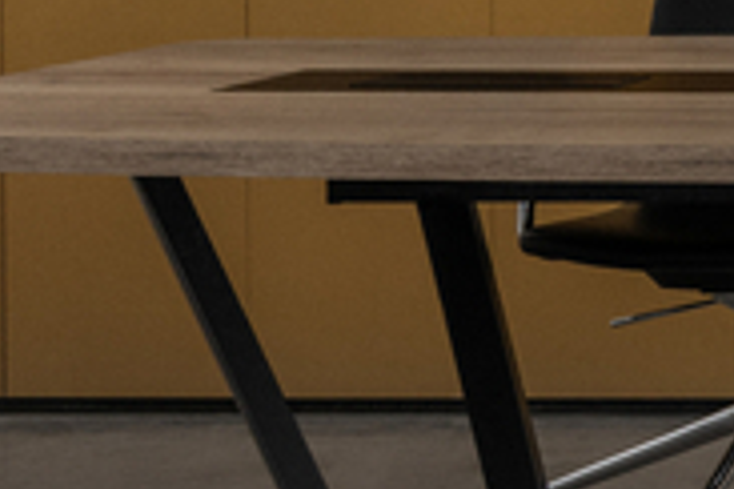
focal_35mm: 165
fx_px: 3364
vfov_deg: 7.7
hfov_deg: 9.8
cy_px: -677
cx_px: 2148
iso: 200
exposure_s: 1/2
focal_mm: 24
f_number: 11
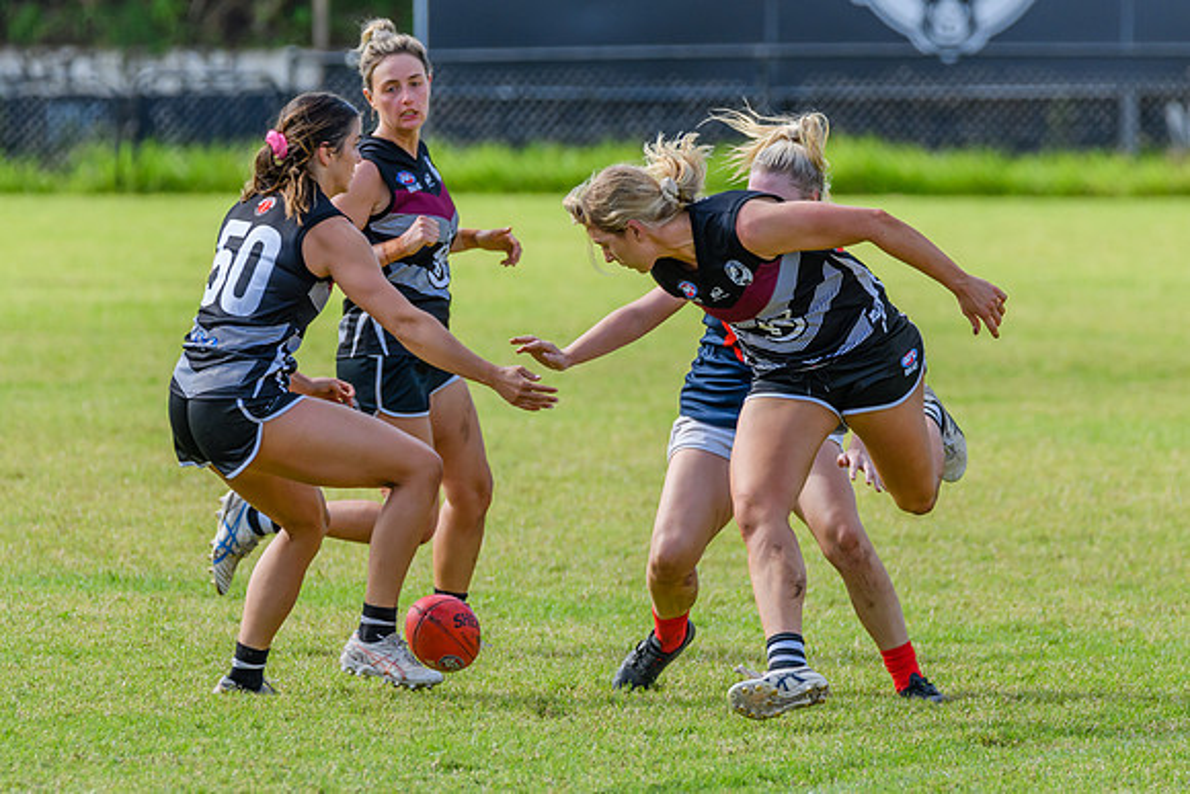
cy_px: 456
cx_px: 562
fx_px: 19796
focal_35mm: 599
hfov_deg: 3.4
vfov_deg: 2.3
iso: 800
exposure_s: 1/1600
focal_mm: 380
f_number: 6.3
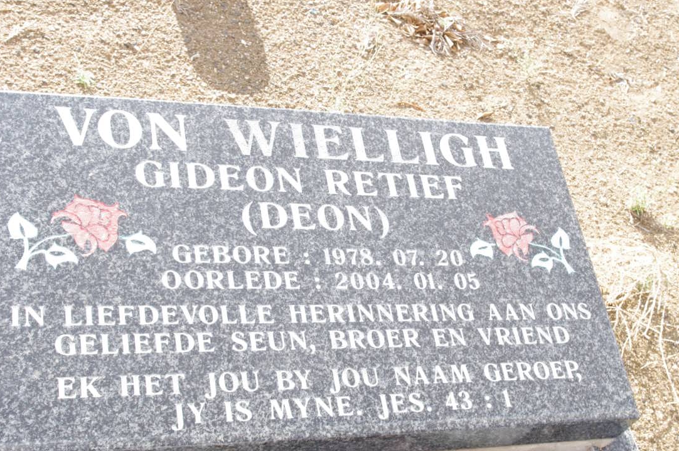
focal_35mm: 51
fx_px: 961
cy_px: 249
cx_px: 350
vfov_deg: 26.4
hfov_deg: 38.9
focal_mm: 30.63
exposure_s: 1/125
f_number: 11
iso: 800
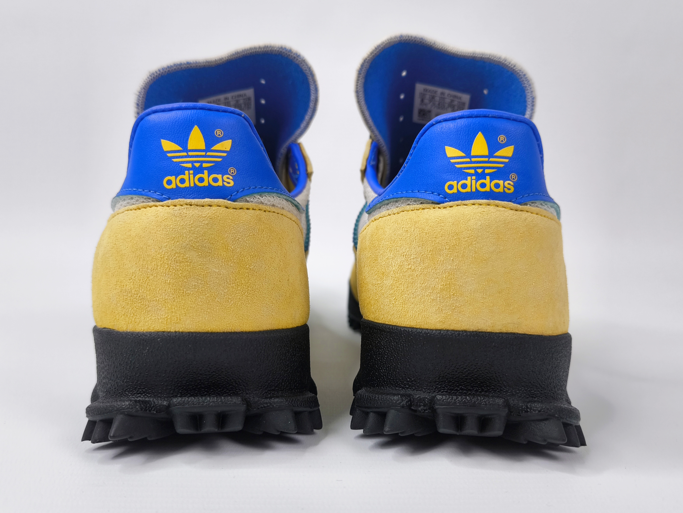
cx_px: 342
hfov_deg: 71.6
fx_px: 474
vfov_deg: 56.8
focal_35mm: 24
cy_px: 256
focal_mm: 6.92
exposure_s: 1/103
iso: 50
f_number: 1.9
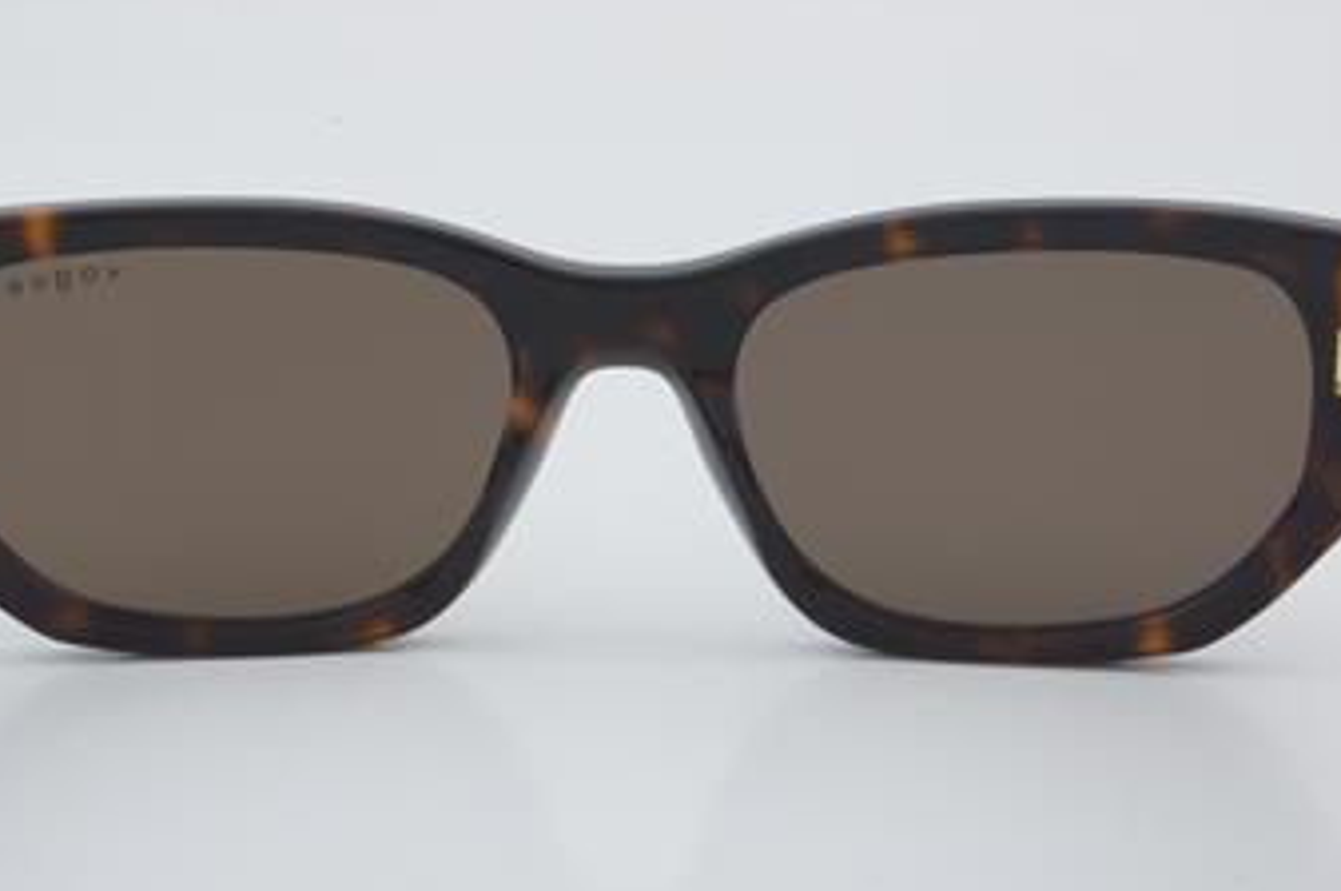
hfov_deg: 22.9
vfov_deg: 15.3
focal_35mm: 89
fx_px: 3312
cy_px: 418
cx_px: 629
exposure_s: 1/3
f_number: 32
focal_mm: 50
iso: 100
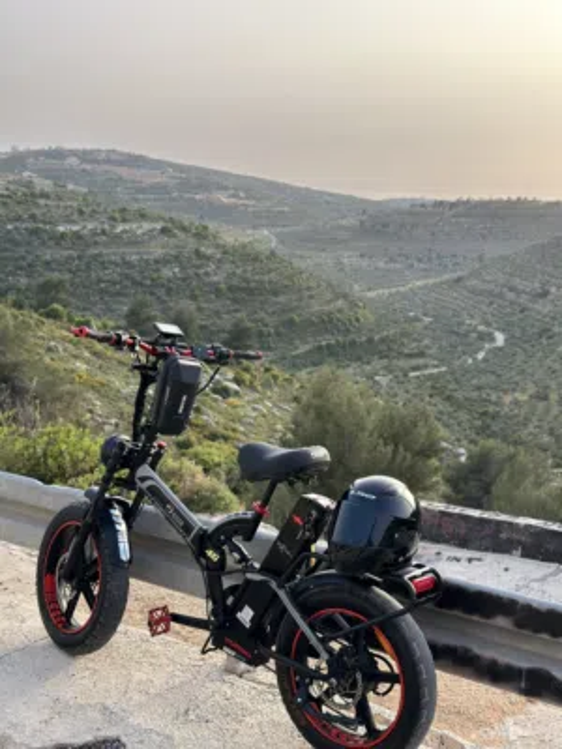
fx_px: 1039
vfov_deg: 39.7
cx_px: 281
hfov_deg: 30.3
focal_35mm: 48
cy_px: 374
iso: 80
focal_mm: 6.86
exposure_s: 1/864
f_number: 1.78
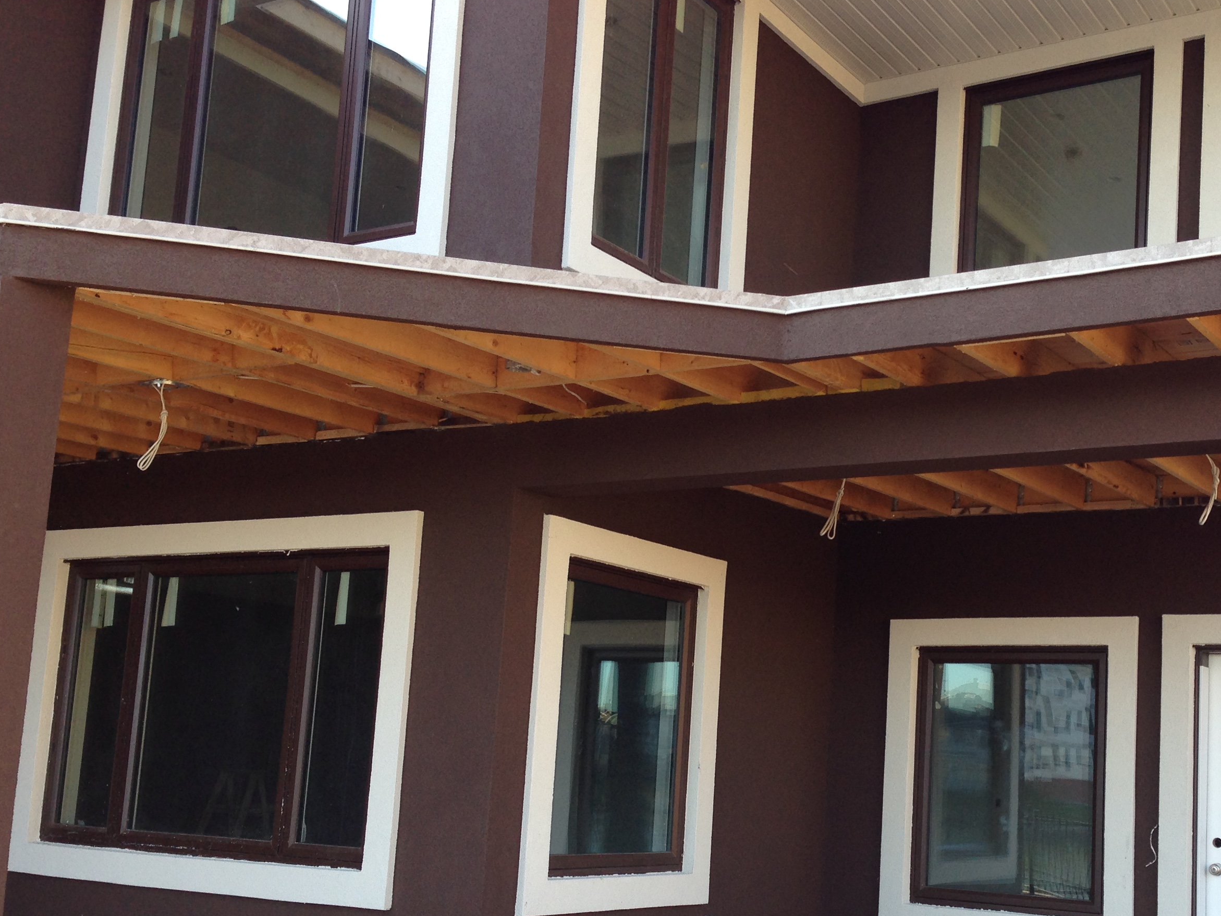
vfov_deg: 31.4
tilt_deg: +7.4
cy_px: 582
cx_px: 805
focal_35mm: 46
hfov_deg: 40.8
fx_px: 1622
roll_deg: -4.0
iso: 50
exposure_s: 1/141
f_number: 2.4
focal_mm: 4.12
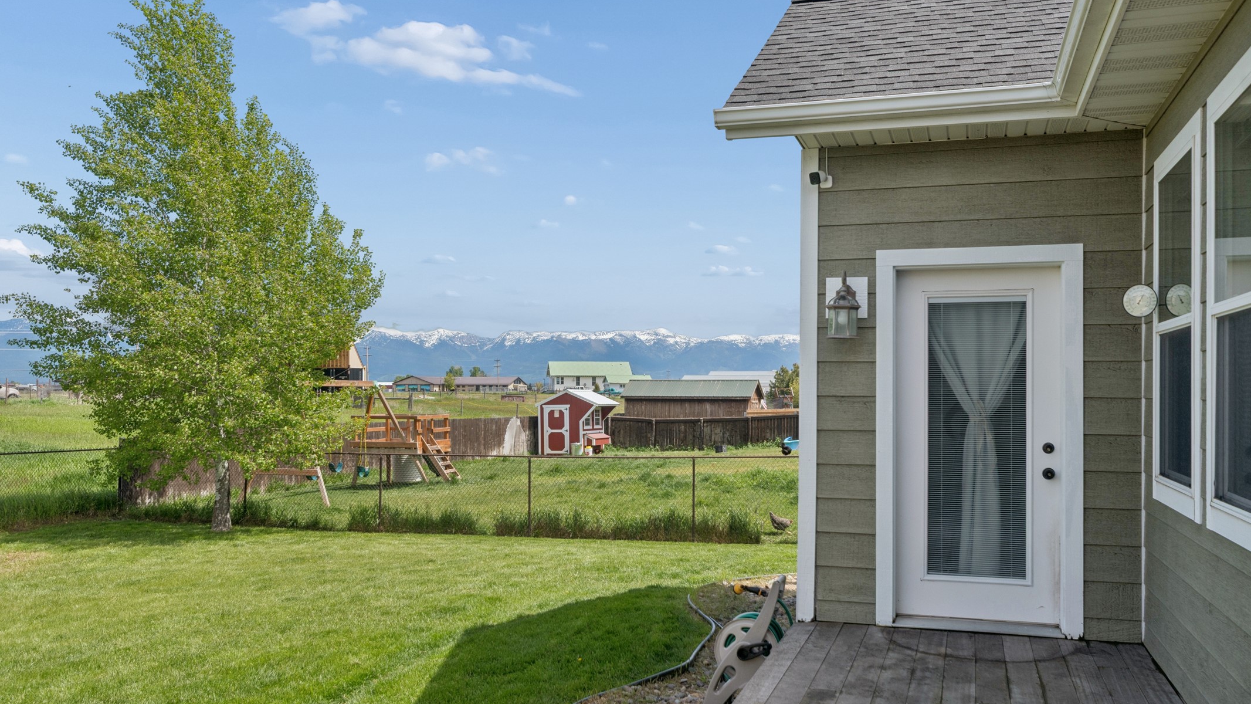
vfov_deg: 36.7
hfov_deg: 61.0
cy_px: 381
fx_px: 1062
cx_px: 623
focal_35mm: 32
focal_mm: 20
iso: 100
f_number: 6.3
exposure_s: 1/800
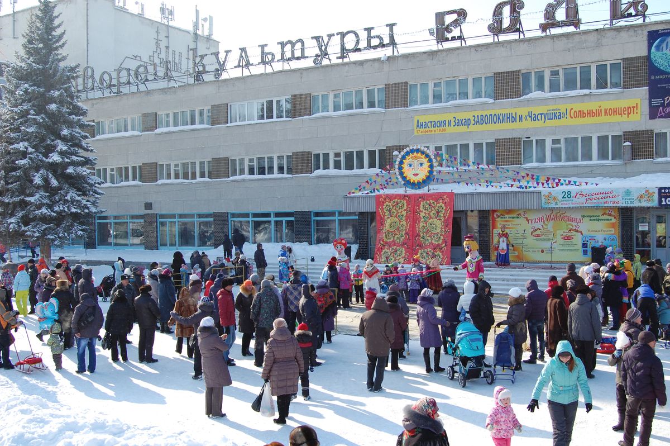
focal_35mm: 36
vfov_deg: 36.8
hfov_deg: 53.2
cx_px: 335
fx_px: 669
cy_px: 223
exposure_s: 1/250
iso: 200
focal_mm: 24
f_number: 8
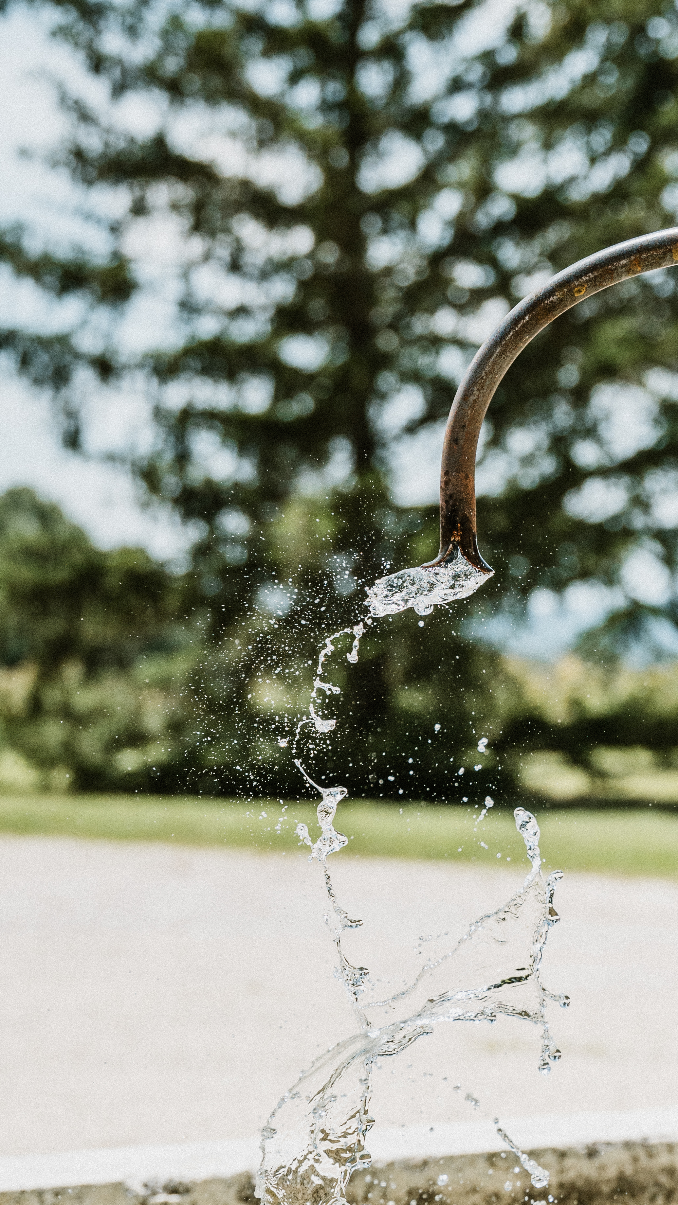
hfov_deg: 12.3
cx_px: 602
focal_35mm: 98
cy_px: 711
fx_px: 3133
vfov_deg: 21.8
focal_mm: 57
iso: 800
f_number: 4
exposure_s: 1/8000
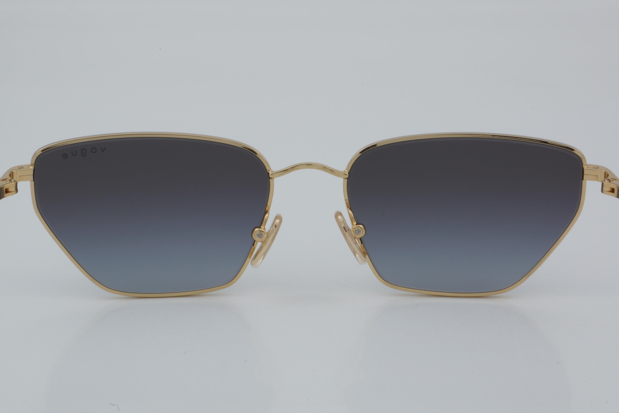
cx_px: 310
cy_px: 206
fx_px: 1418
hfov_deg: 24.6
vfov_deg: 16.6
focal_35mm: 82
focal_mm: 55
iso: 100
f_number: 32
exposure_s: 1/4
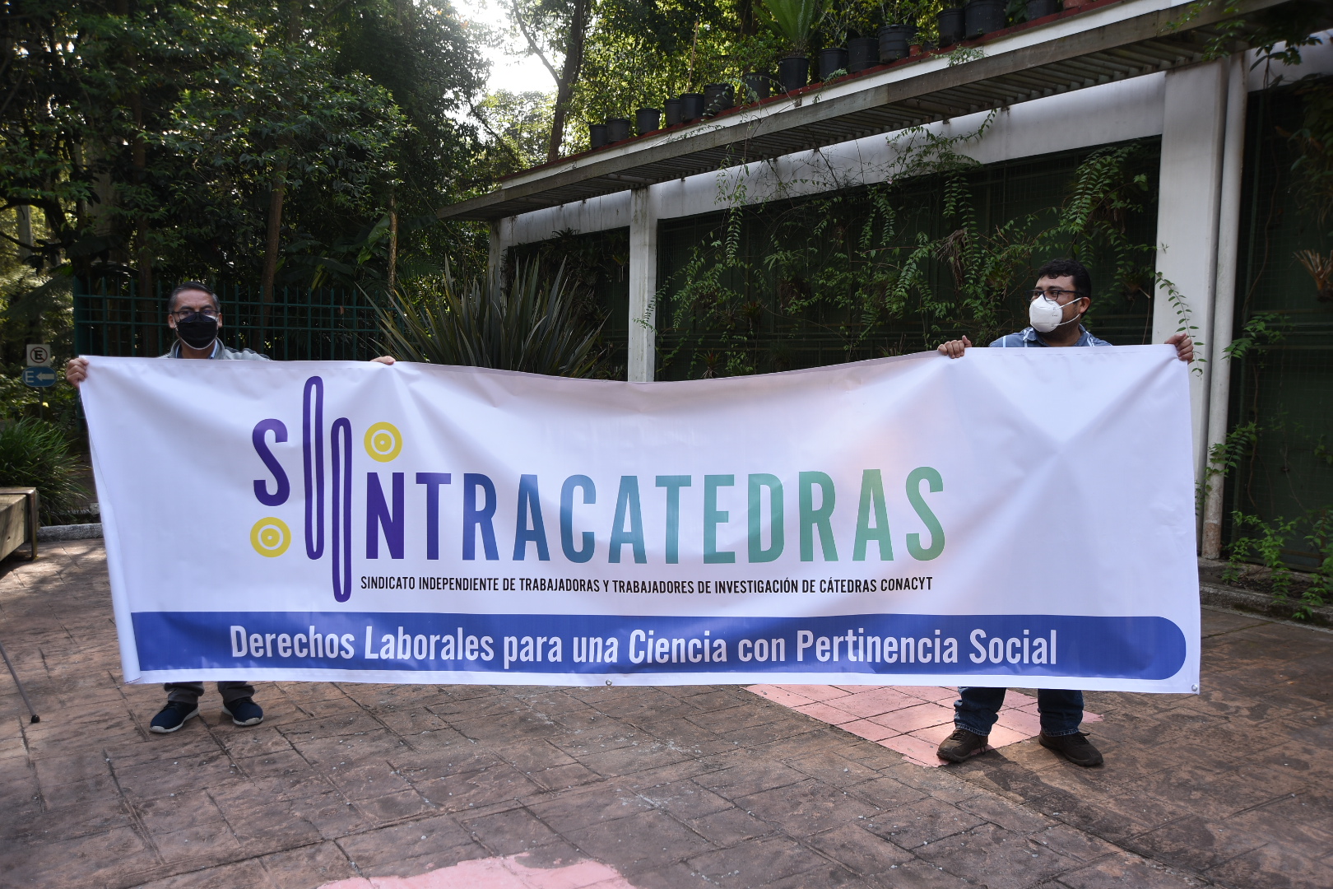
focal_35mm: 30
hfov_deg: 61.9
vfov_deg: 43.6
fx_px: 1111
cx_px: 666
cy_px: 444
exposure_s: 1/400
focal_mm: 30
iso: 250
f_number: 4.5
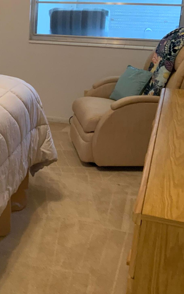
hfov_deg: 19.9
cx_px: -39
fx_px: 489
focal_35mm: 61
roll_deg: -0.5
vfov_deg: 33.3
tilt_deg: -16.3
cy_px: 112
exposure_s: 1/60
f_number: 1.8
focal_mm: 3
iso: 160
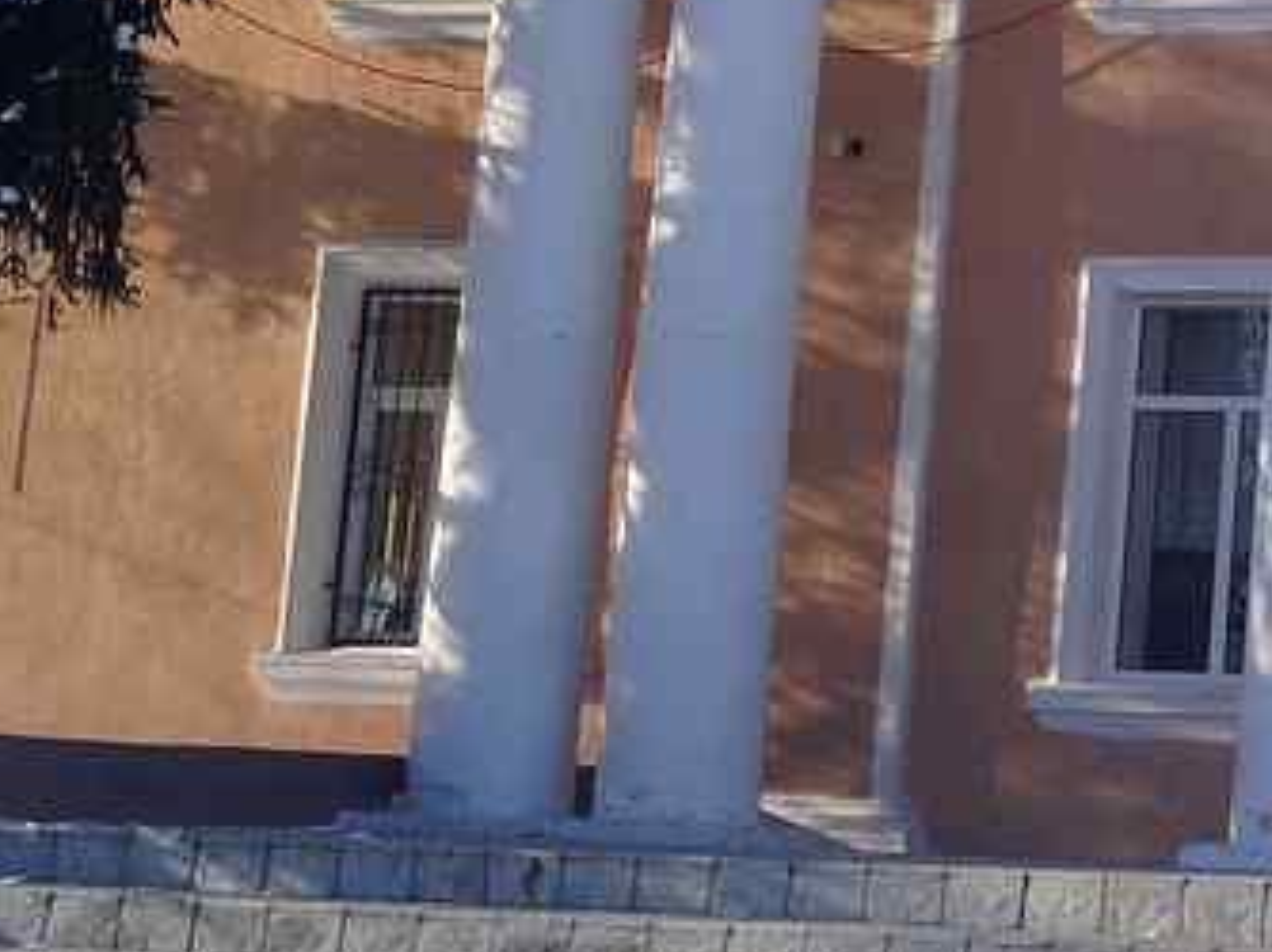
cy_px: 0
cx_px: 2159
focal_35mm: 114
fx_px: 4186
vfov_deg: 12.8
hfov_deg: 15.3
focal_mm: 22
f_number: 9
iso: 100
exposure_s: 1/125
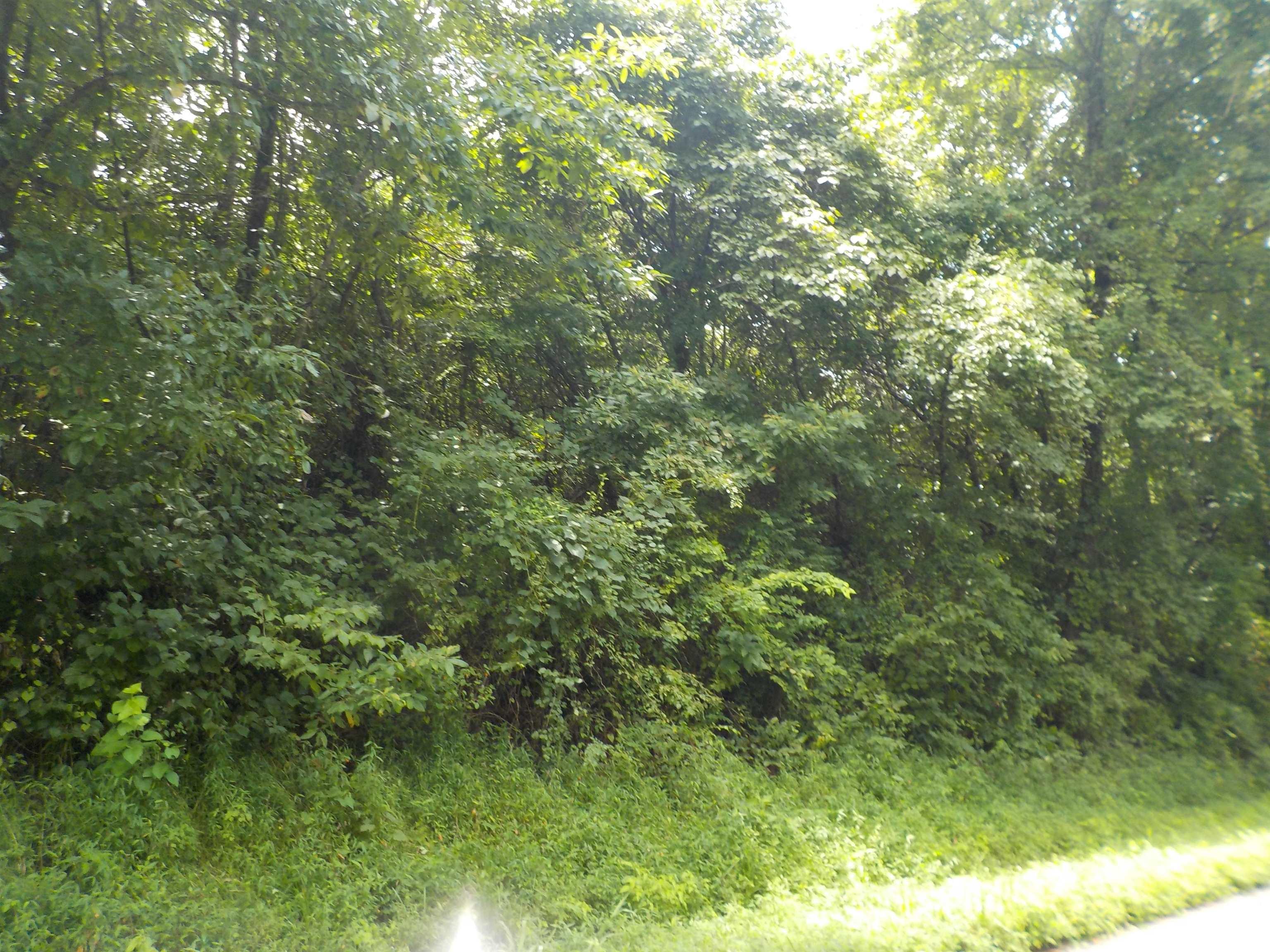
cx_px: 635
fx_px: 1101
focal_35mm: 30
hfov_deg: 60.0
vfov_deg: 46.8
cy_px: 476
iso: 125
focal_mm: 4.1
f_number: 3.3
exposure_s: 1/125
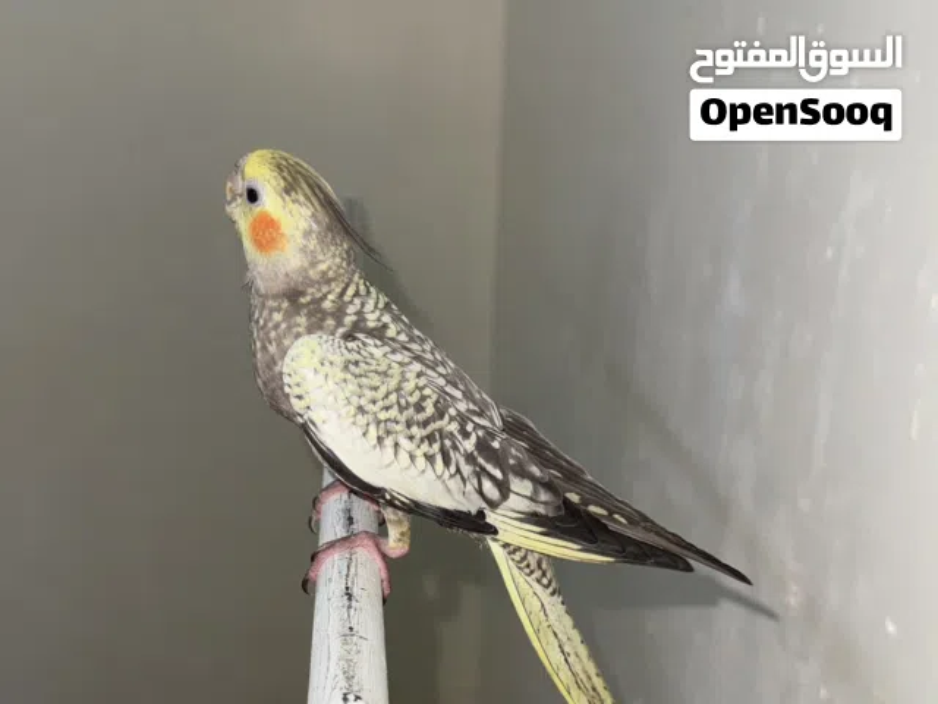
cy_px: 352
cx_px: 469
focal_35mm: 24
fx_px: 650
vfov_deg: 56.8
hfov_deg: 71.6
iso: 50
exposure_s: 1/195
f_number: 1.78
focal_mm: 6.76
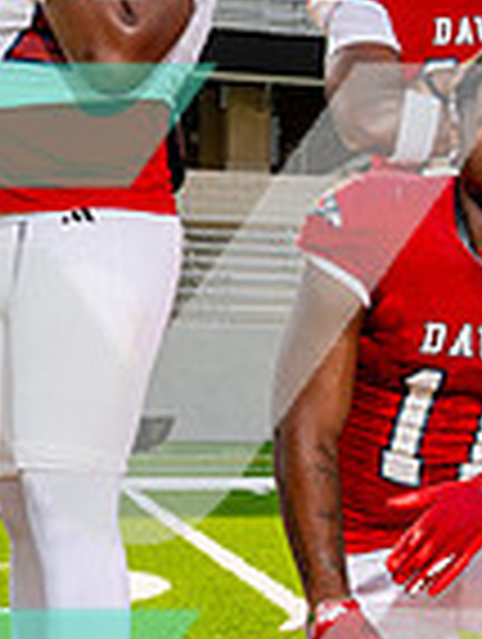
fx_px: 1962
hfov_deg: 12.6
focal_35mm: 106
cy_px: 304
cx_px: 892
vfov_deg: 18.5
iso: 100
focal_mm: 26
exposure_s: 1/250
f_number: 8
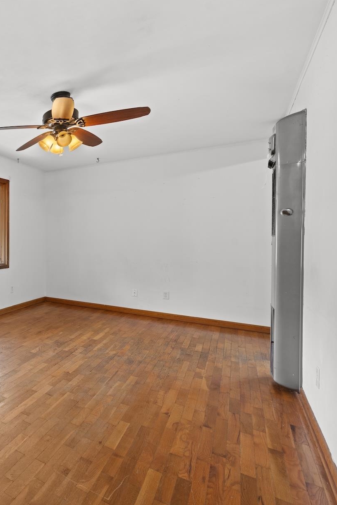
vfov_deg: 78.6
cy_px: 249
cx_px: -48
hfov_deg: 42.4
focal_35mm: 22
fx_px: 309
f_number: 7.1
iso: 400
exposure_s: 1/2.5
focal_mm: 14
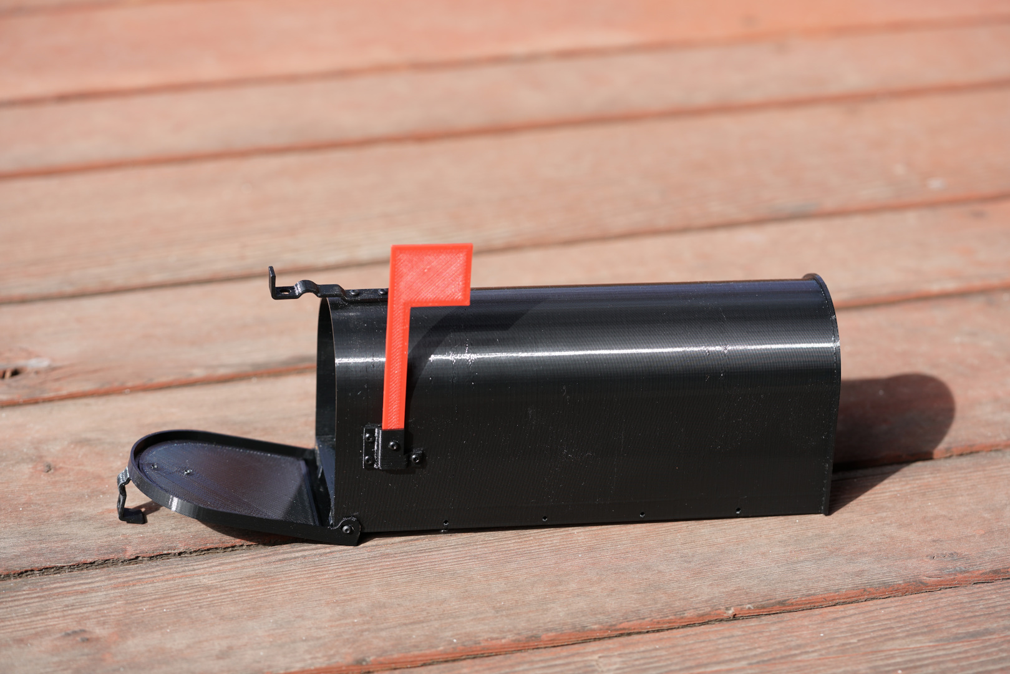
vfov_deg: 15.2
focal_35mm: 90
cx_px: 505
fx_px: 2525
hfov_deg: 22.6
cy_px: 337
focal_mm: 90
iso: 100
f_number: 4.5
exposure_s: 1/200
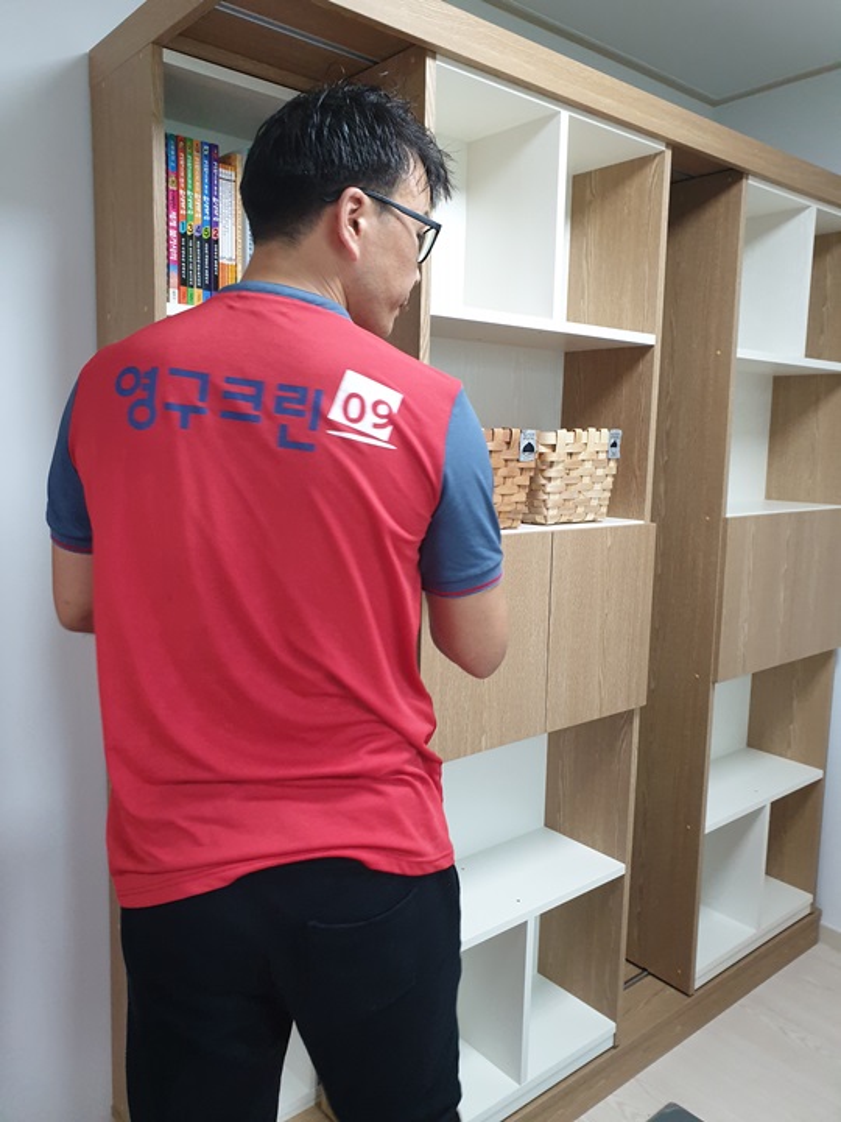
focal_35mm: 26
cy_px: 561
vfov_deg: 67.3
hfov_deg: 53.1
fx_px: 842
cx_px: 420
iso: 250
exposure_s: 1/60
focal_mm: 4.3
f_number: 2.4
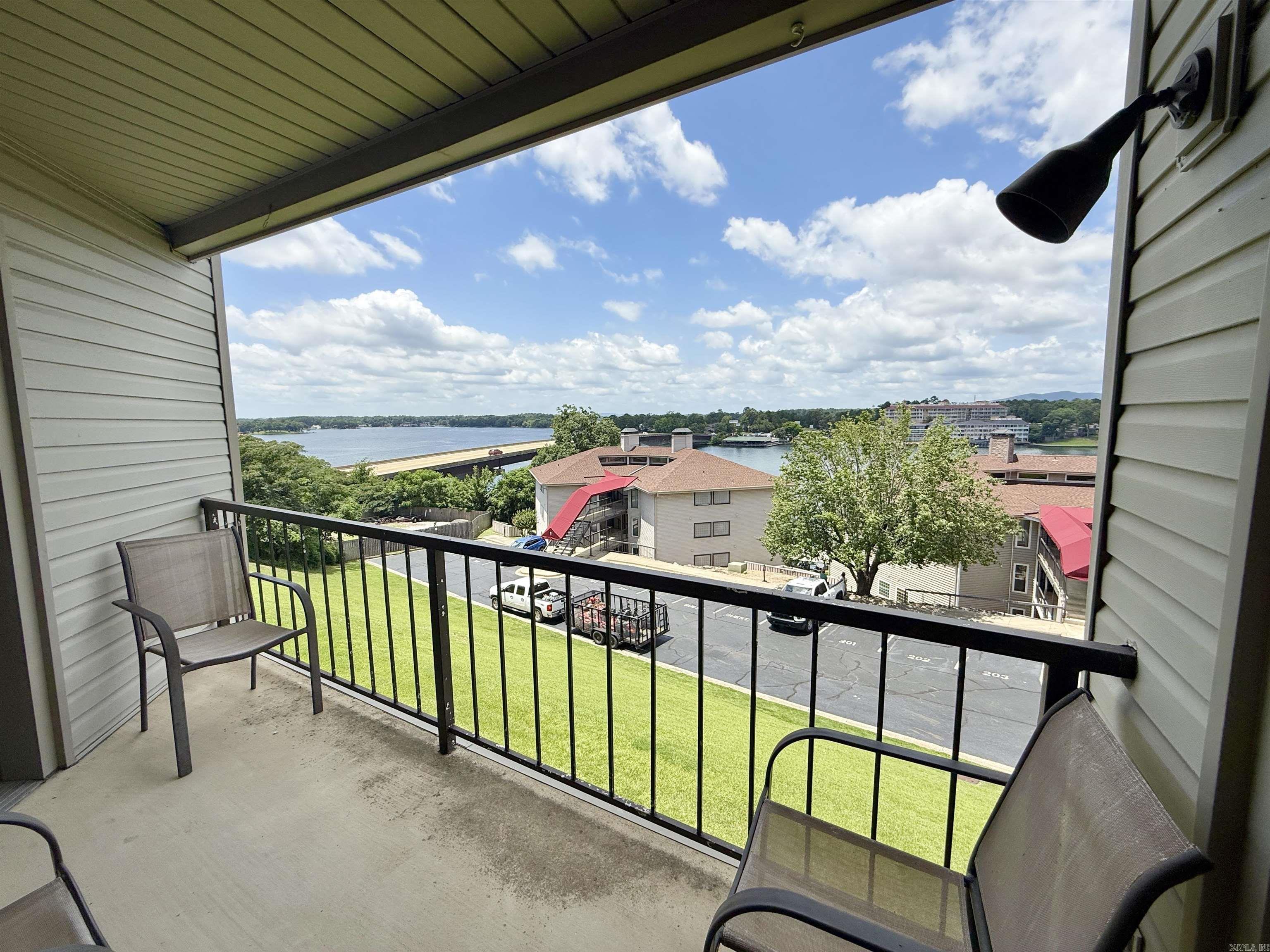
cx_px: 635
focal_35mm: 14
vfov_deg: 85.7
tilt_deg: -6.5
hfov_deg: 102.1
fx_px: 514
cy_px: 476
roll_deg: +1.0
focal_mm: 2.22
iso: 50
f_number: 2.2
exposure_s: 1/2506
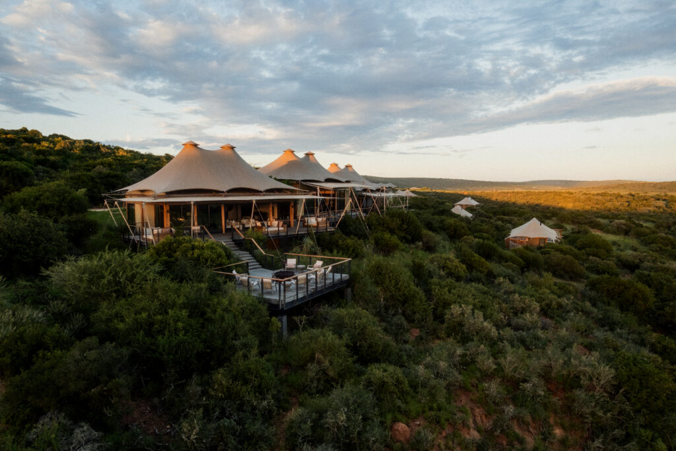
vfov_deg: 57.2
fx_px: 413
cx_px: 338
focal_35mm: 22
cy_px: 226
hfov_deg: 78.6
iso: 100
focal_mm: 8.38
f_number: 2.8
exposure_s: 1/40
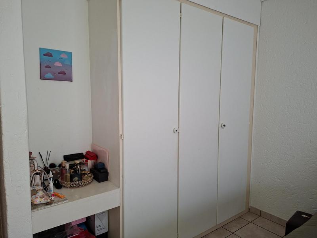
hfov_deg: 73.9
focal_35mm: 23
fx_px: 211
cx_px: 158
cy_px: 119
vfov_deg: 58.9
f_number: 1.8
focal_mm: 5.54
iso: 320
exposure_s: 1/100
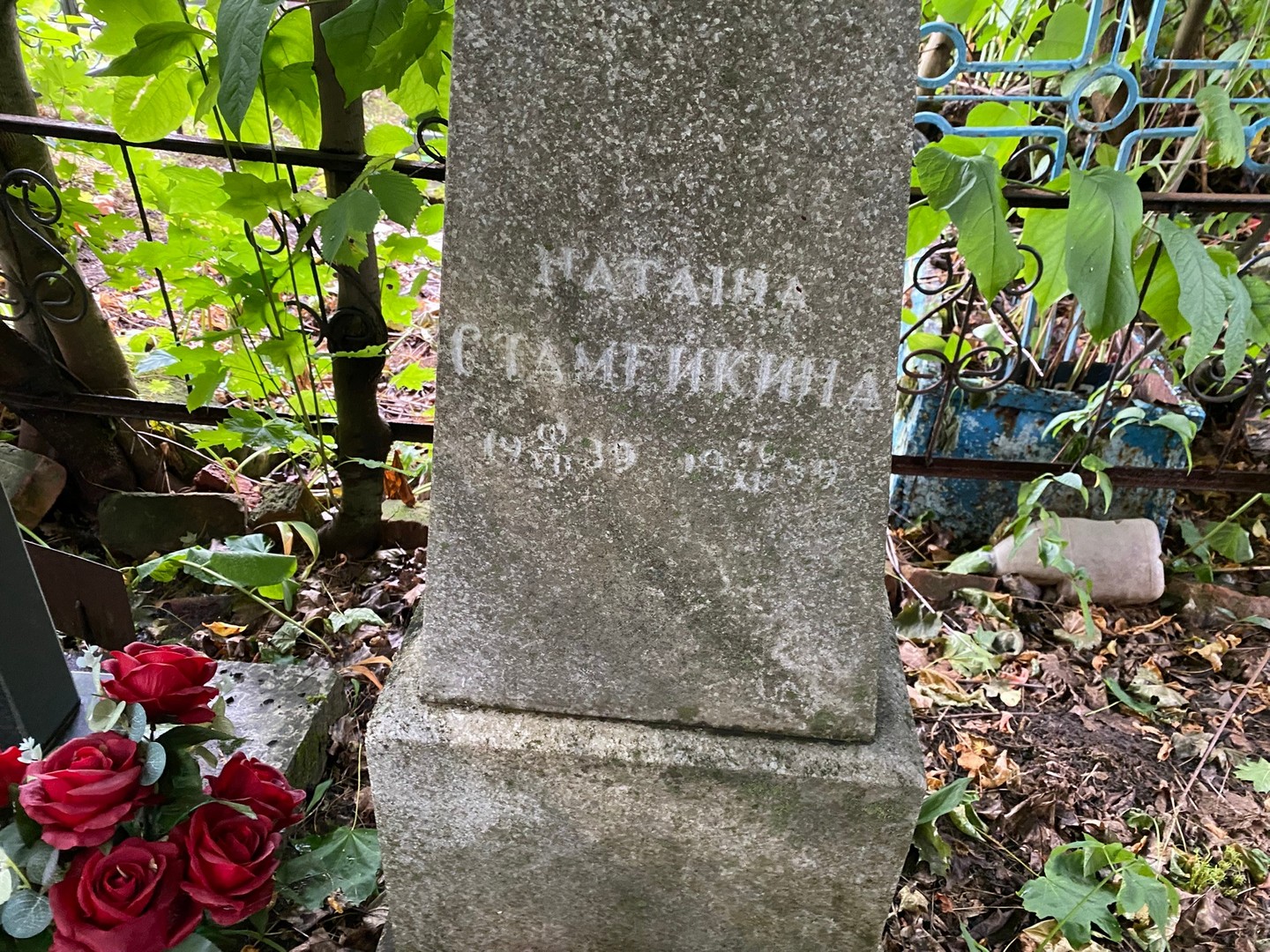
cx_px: 635
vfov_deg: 53.1
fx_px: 954
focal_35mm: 26
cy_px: 476
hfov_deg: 67.3
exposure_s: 1/60
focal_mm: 4.25
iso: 400
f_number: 1.8
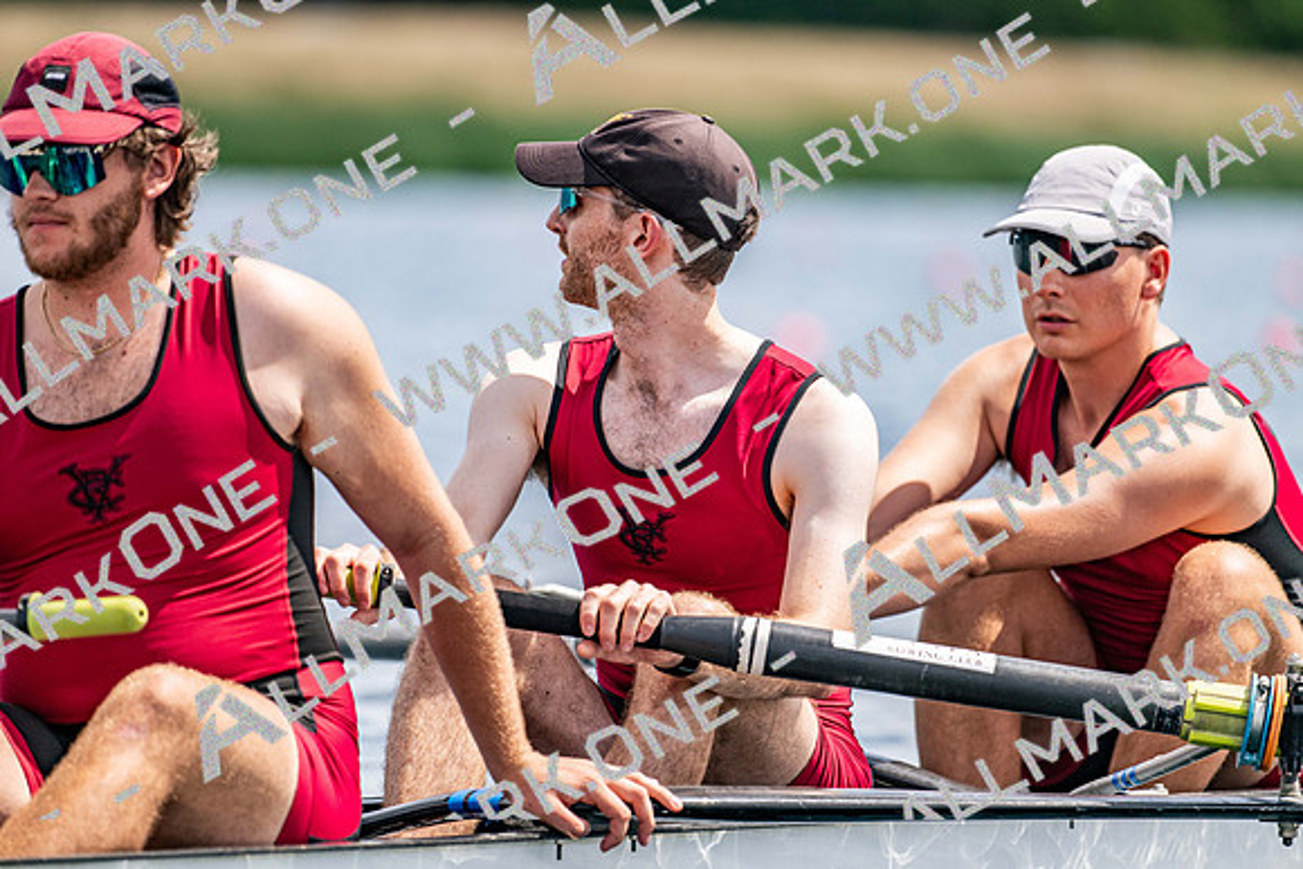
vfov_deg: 3.4
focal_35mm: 400
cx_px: 652
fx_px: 14480
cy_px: 434
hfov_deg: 5.2
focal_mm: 400
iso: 320
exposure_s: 1/2500
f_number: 4.5
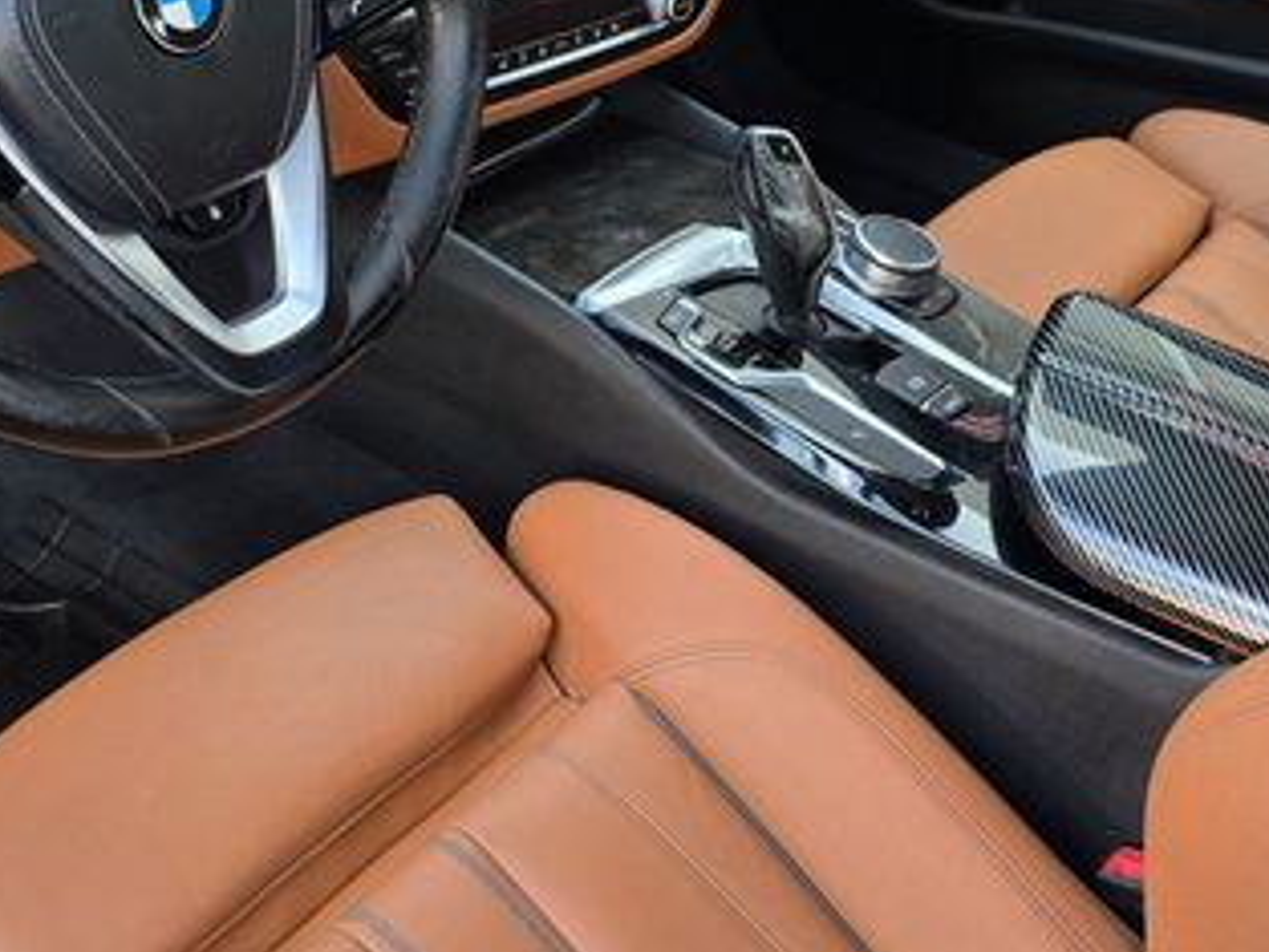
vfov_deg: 30.5
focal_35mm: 47
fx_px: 1724
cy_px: 271
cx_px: 491
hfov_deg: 40.2
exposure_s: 1/180
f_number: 1.7
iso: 100
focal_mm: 6.3
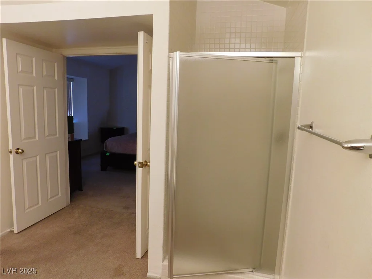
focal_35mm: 23
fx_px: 247
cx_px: 186
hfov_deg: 73.9
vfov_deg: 58.9
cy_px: 140
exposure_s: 1/30
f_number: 3
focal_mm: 4
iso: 250
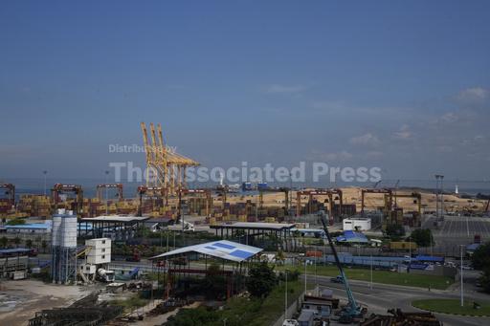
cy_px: 163
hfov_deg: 33.4
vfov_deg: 22.6
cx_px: 245
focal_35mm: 60
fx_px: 816
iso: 800
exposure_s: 1/1250
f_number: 16
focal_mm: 60
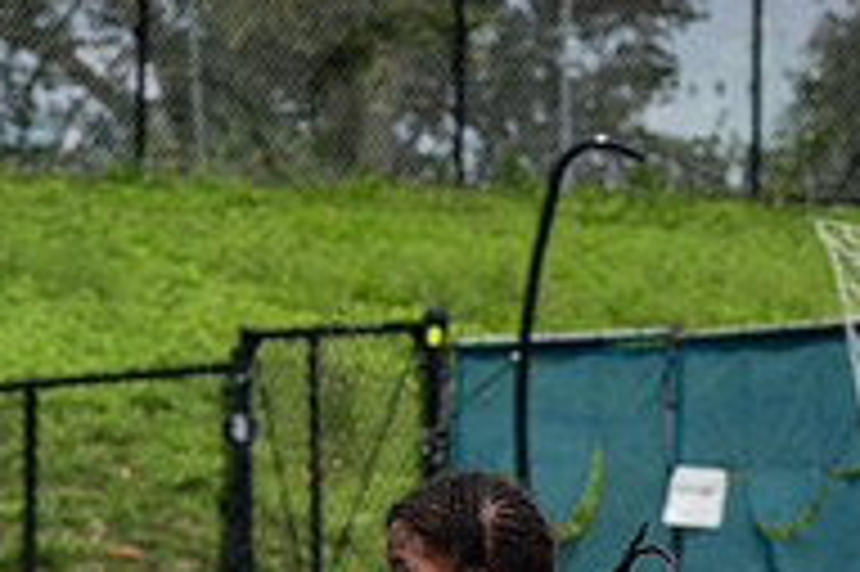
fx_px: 8473
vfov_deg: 3.8
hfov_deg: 5.8
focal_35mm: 355
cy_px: 825
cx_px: 544
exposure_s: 1/1250
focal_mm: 100
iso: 160
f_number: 5
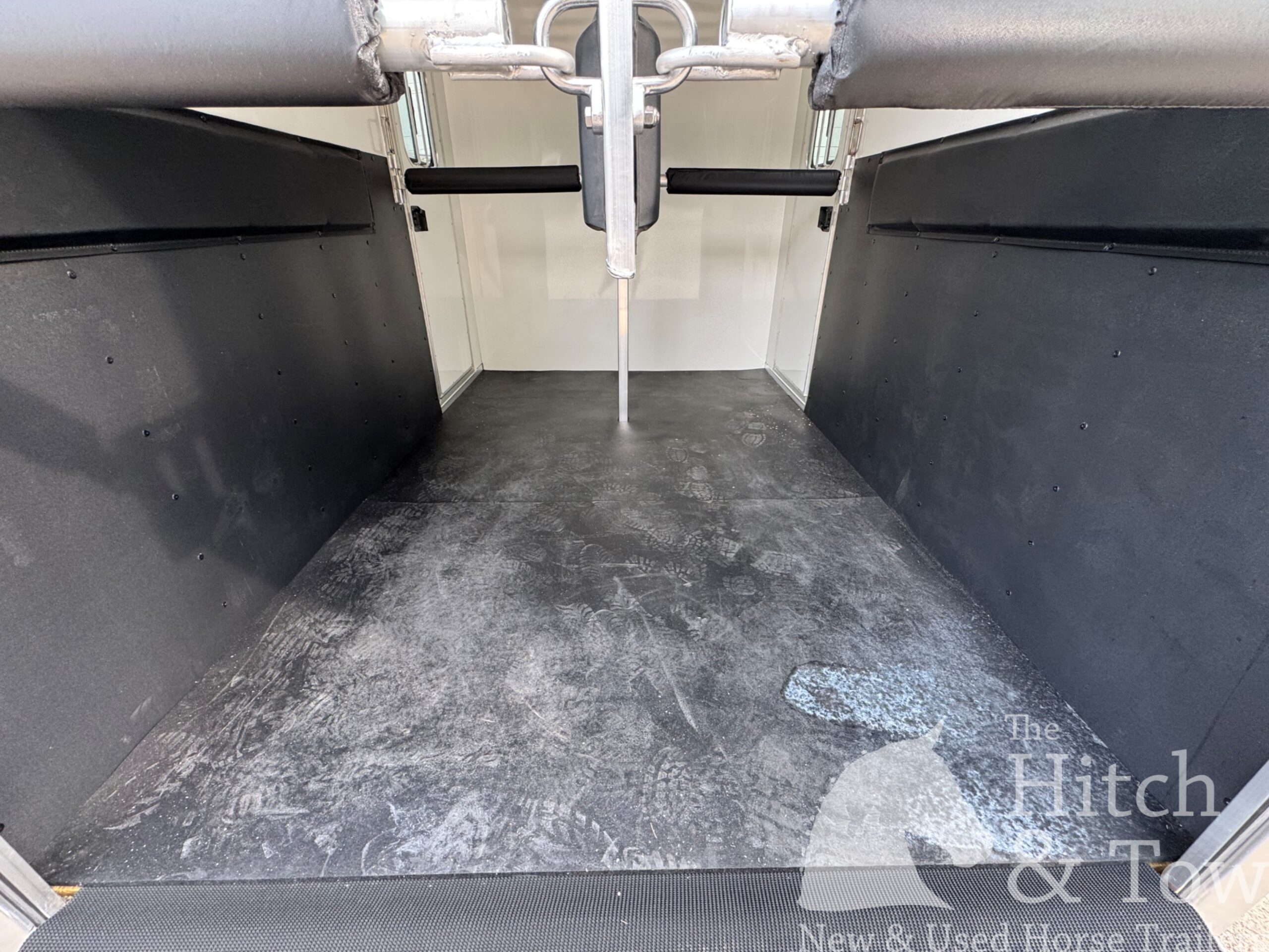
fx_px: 513
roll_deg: -0.5
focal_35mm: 14
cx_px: 634
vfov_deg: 85.7
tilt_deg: -26.4
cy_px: 476
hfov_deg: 102.1
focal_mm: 2.22
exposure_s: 1/99
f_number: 2.2
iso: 160
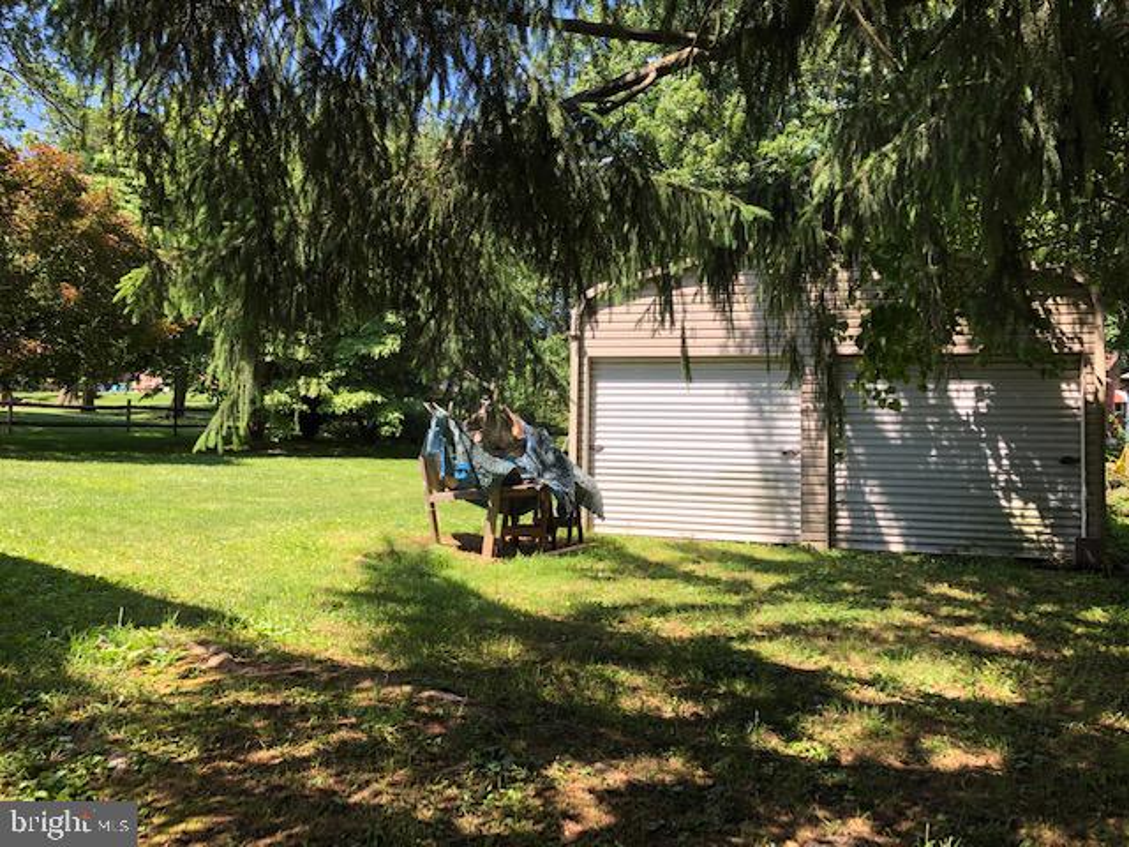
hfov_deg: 63.4
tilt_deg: +1.5
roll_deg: +1.2
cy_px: 424
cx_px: 564
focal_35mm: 28
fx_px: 913
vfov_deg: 49.7
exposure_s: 1/425
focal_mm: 3.99
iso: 20
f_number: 1.8
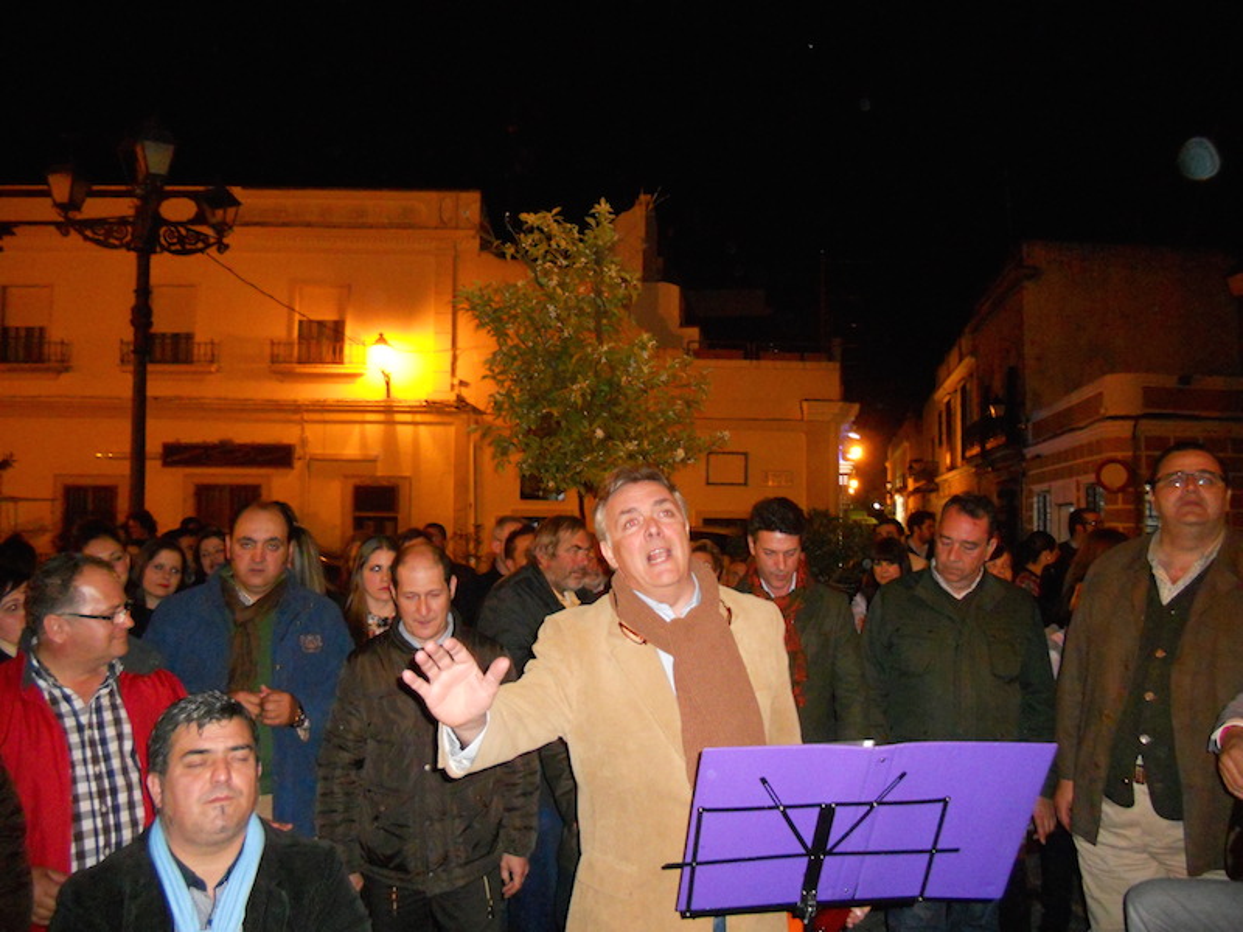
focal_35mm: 27
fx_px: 970
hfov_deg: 65.3
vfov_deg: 51.4
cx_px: 622
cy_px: 466
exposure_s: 1/25
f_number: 3.2
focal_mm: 4.9
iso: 640
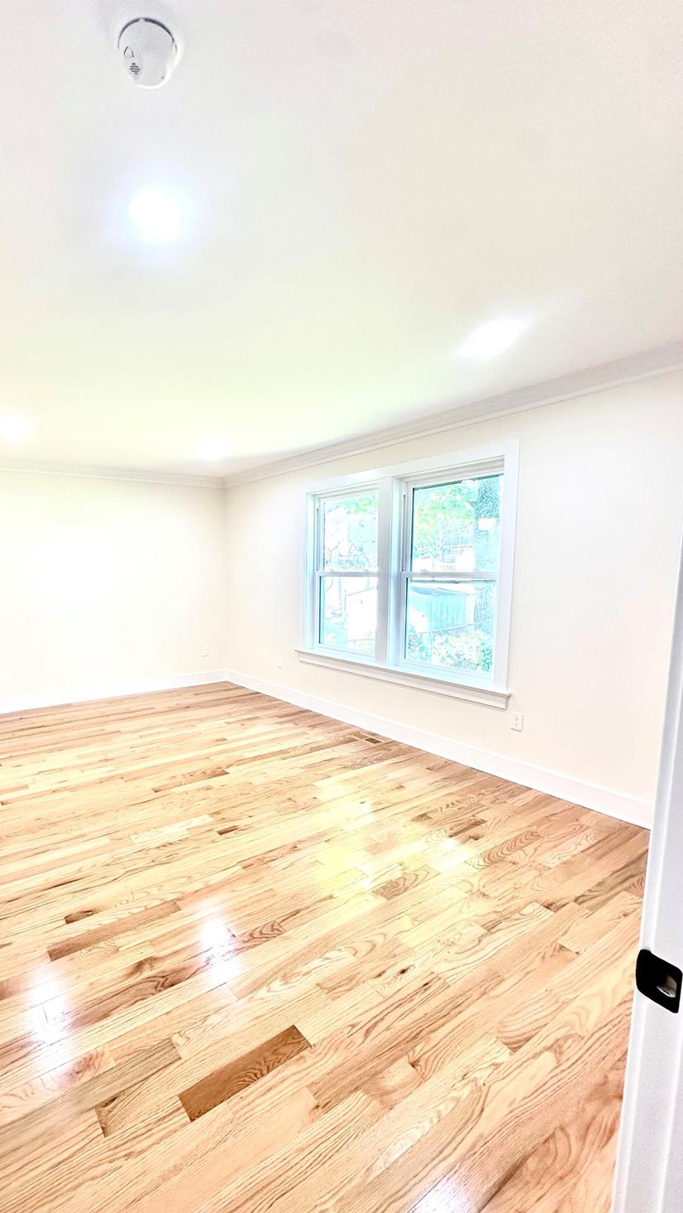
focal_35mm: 16
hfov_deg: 65.0
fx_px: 515
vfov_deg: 99.3
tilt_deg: -7.4
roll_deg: +0.4
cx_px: 218
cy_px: 631
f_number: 2.2
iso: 125
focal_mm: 2.22
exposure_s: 1/120
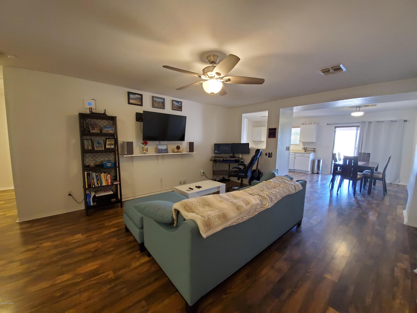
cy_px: 156
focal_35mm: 13
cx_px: 208
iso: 400
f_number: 2.2
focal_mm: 1.8
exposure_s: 1/39
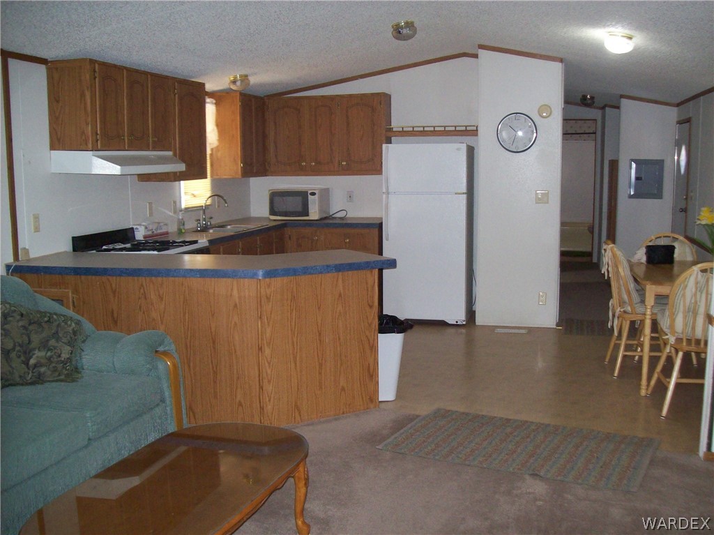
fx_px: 742
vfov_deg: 39.6
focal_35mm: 36
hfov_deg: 51.4
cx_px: 357
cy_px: 268
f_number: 2.7
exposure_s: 1/64
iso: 200
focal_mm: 6
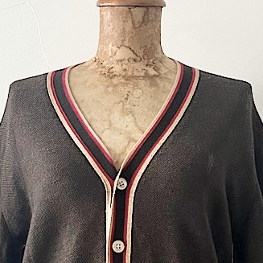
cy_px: 193
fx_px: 774
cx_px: 124
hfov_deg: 19.3
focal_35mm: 90
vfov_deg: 19.2
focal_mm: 5.7
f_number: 1.5
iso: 400
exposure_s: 1/60
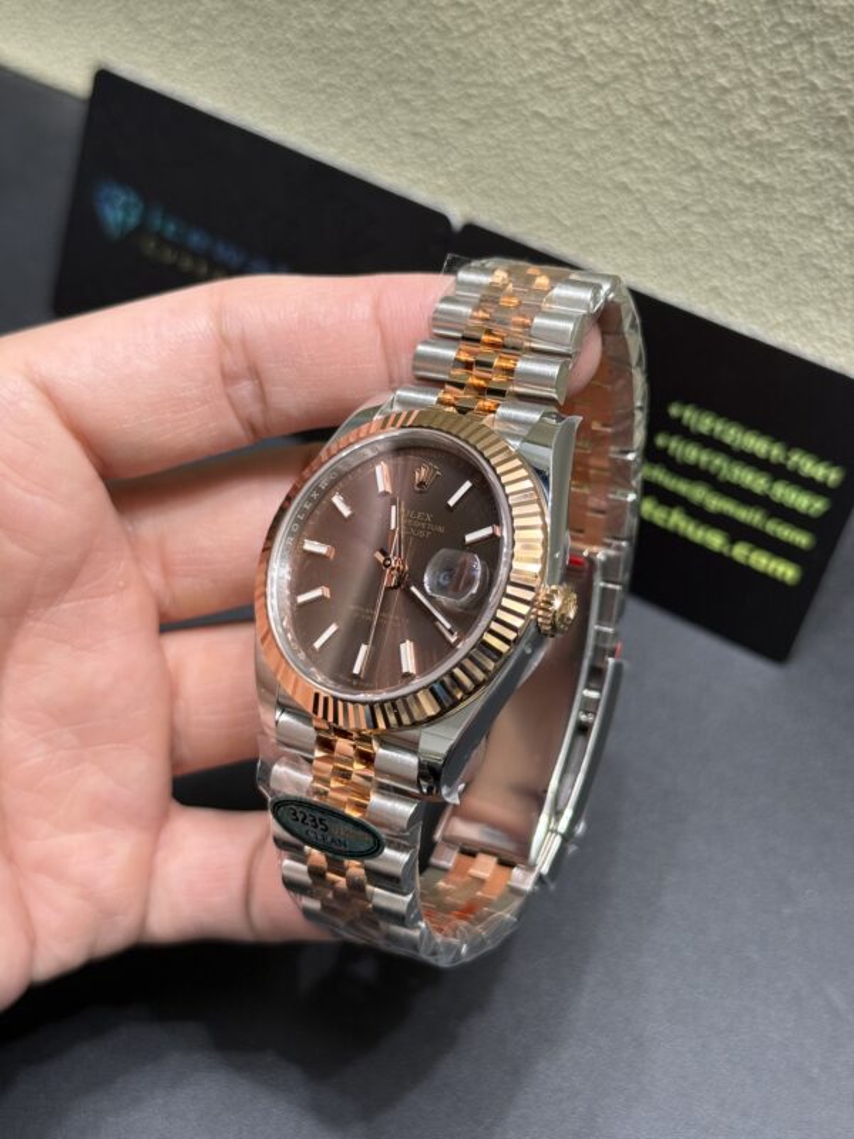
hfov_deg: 30.3
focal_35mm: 48
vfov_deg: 39.7
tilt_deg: -52.0
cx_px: 427
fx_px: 1579
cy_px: 570
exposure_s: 1/100
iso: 100
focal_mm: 6.76
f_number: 1.78
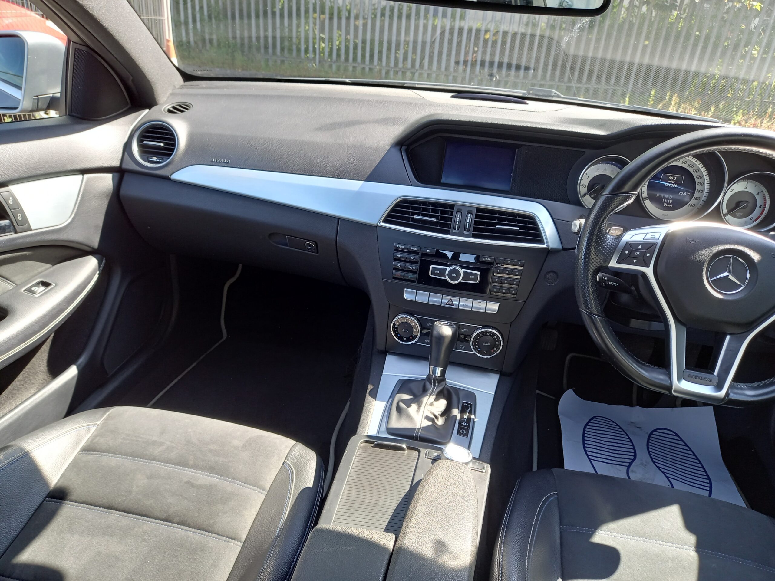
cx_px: 388
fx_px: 560
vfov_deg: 54.9
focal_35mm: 25
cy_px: 290
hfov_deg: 69.4
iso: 80
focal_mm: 4.6
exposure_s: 1/60
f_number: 2
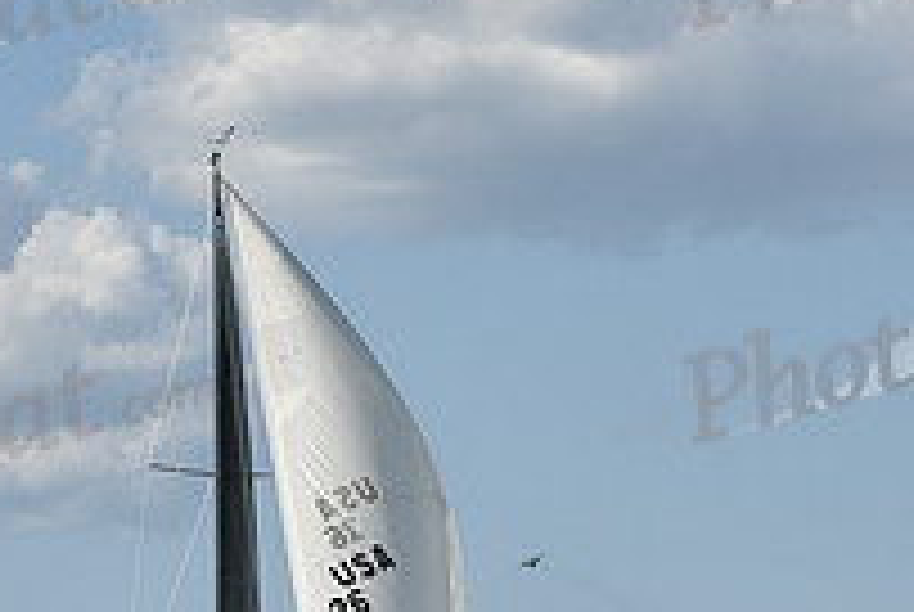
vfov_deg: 4.7
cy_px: 623
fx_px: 7399
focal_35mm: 291
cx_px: 455
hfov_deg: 7.1
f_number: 8
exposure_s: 1/1250
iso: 250
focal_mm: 102
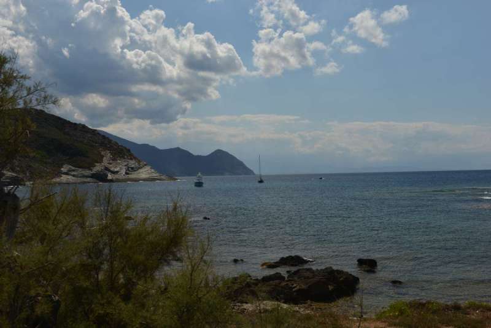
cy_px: 164
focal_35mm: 36
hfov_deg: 53.1
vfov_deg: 36.9
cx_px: 246
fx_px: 491
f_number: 9
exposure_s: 1/320
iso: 125
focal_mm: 36
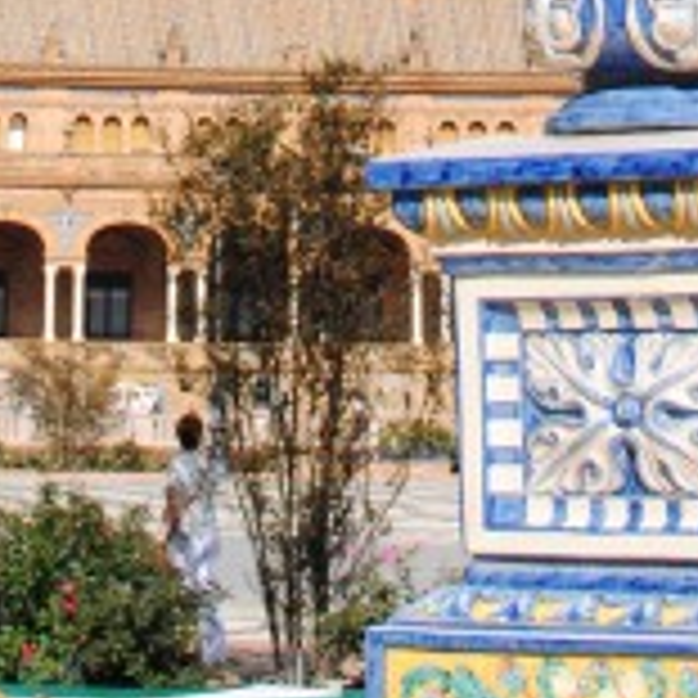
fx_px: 3194
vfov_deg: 10.8
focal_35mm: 140
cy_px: -910
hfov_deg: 12.5
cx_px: 252
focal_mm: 22
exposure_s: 1/320
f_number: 9
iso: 100
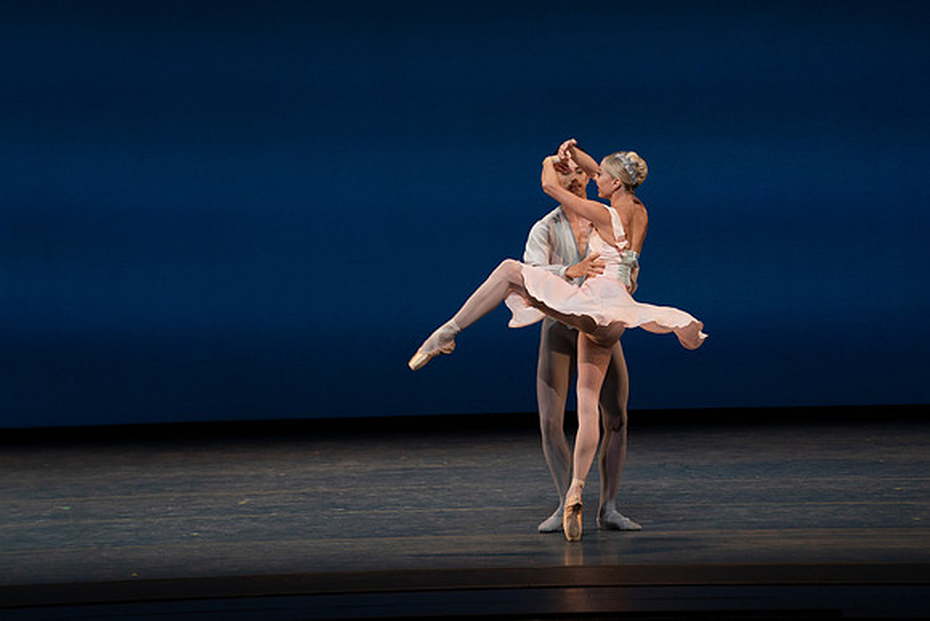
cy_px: 310
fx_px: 4961
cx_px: 465
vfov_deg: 7.2
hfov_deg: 10.7
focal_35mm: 192
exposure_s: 1/500
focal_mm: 192
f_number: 8
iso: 3200
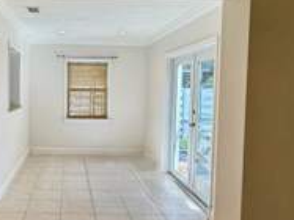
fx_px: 306
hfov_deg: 49.5
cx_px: 77
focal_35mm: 36
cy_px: 101
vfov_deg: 39.6
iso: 50
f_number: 2.2
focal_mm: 2.22
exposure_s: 1/168
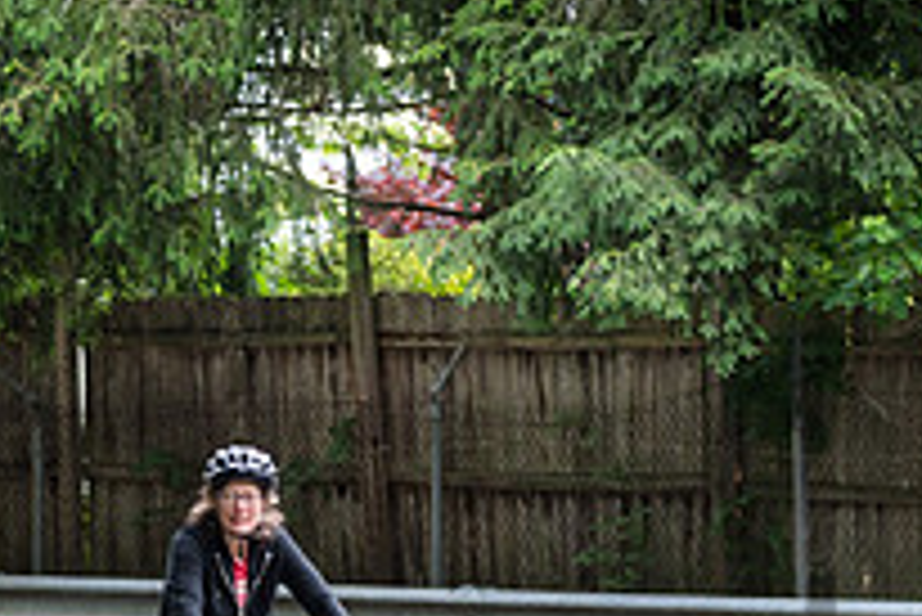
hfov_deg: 6.4
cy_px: 790
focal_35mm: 321
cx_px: 179
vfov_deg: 4.3
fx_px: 8227
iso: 400
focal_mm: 105
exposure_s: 1/400
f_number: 4
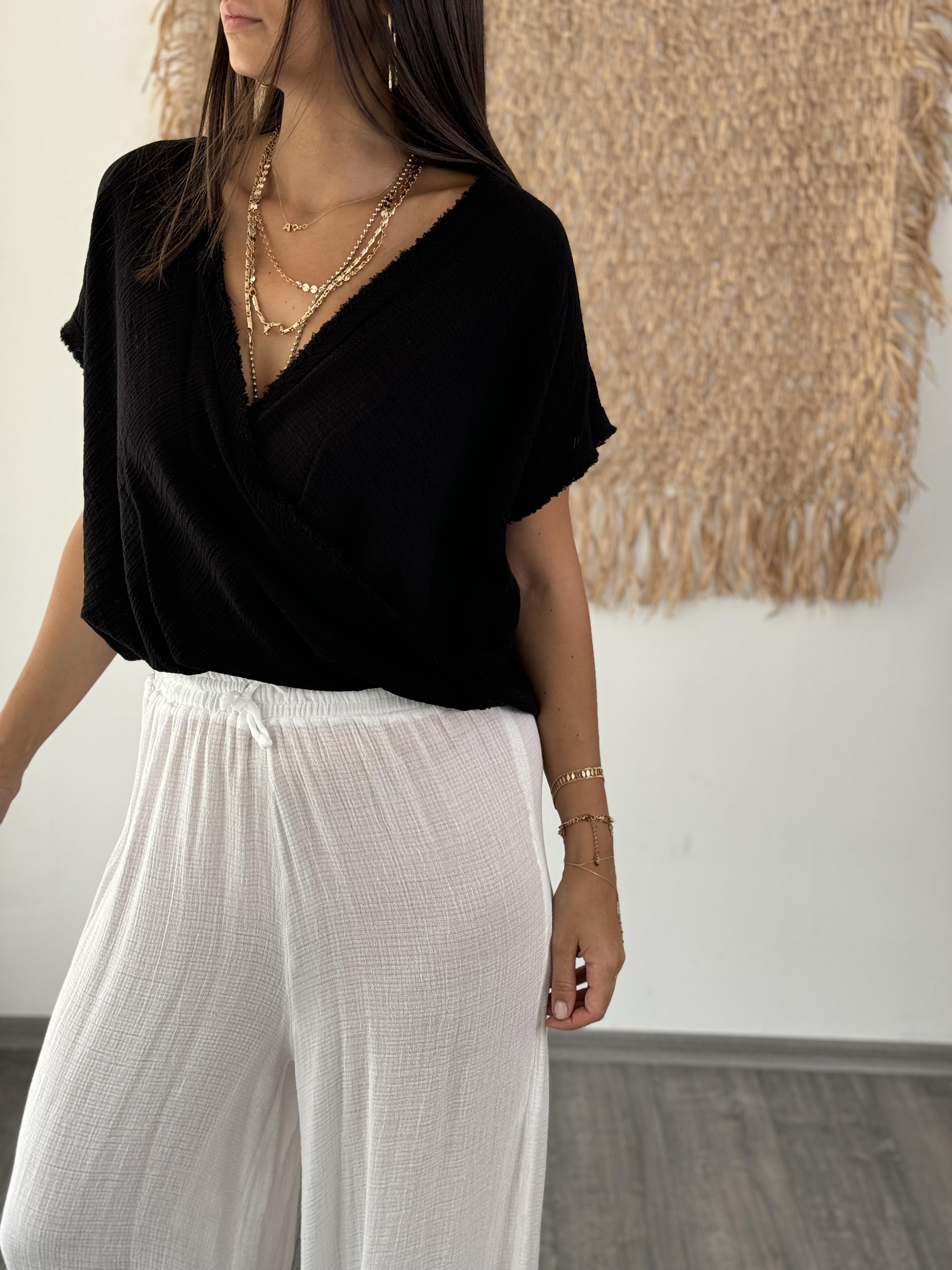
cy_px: 635
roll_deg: -2.7
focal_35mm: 48
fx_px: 1760
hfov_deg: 30.3
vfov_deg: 39.7
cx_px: 476
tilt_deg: -13.7
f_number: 1.78
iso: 64
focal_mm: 6.76
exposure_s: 1/147
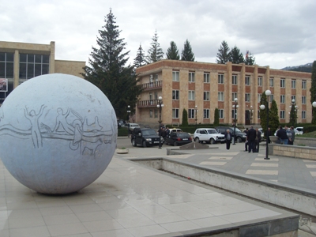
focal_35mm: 35
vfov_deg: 40.7
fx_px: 320
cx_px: 158
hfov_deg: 52.6
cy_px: 118
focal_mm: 6.3
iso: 80
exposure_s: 1/125
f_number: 7
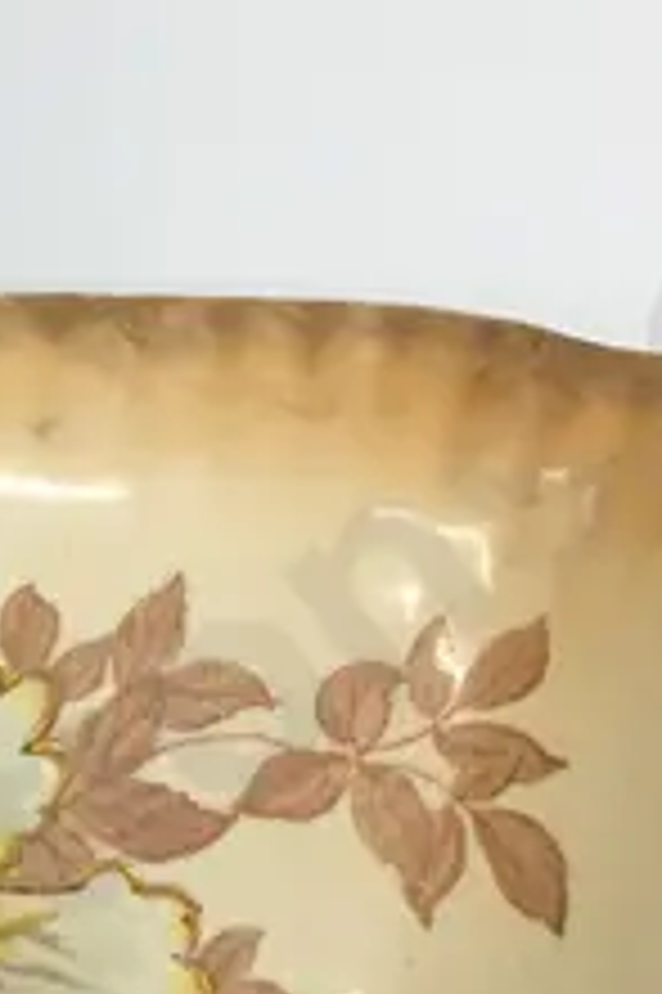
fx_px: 3867
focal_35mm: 140
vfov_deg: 14.1
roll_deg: -1.0
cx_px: -554
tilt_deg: -35.2
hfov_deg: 9.3
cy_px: 1295
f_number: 2.2
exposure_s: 1/33
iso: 50
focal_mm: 4.15
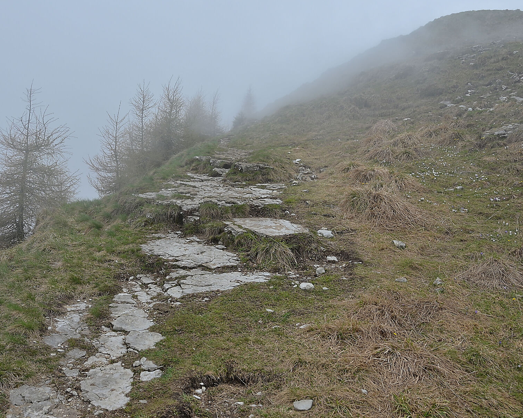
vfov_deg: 40.9
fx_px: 557
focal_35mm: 36
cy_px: 161
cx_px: 180
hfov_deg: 49.5
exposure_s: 1/125
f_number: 8
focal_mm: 24
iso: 100
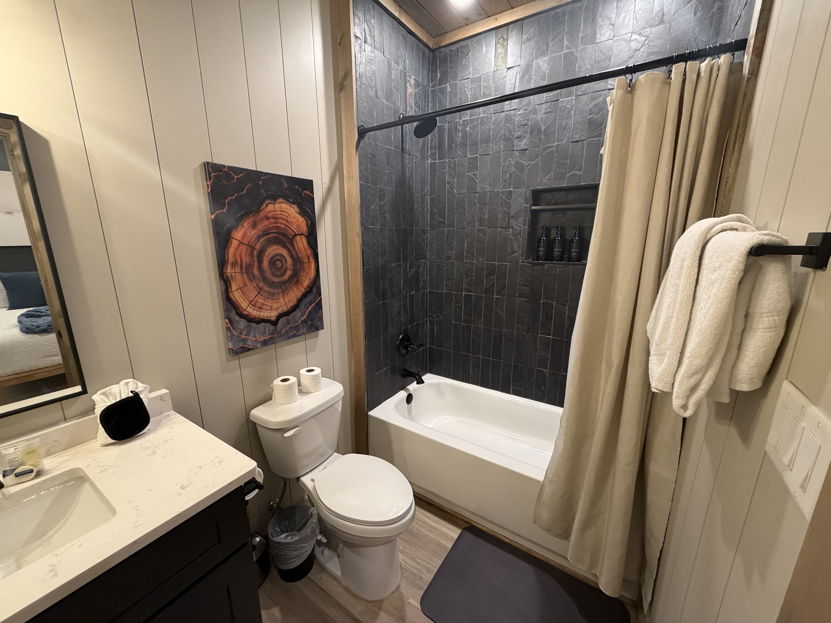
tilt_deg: -12.4
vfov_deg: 85.7
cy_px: 312
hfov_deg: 102.1
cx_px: 416
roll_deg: +1.2
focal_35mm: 14
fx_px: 336
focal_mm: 2.22
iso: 250
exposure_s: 1/60
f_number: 2.2
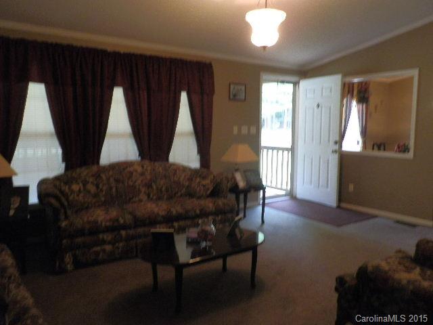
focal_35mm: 28
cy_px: 162
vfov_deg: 49.7
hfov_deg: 63.4
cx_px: 216
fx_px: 350
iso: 200
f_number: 3.3
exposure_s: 1/10
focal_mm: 5
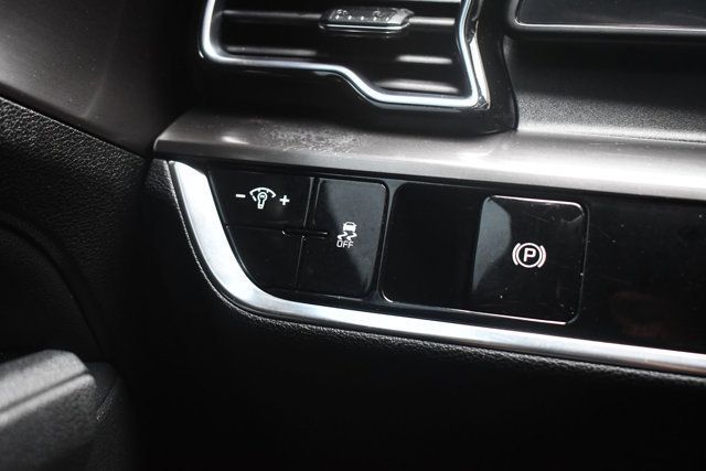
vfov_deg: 31.2
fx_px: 843
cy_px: 236
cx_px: 353
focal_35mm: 43
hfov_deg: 45.4
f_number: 4.2
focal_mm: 29
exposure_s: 1/125
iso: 2800
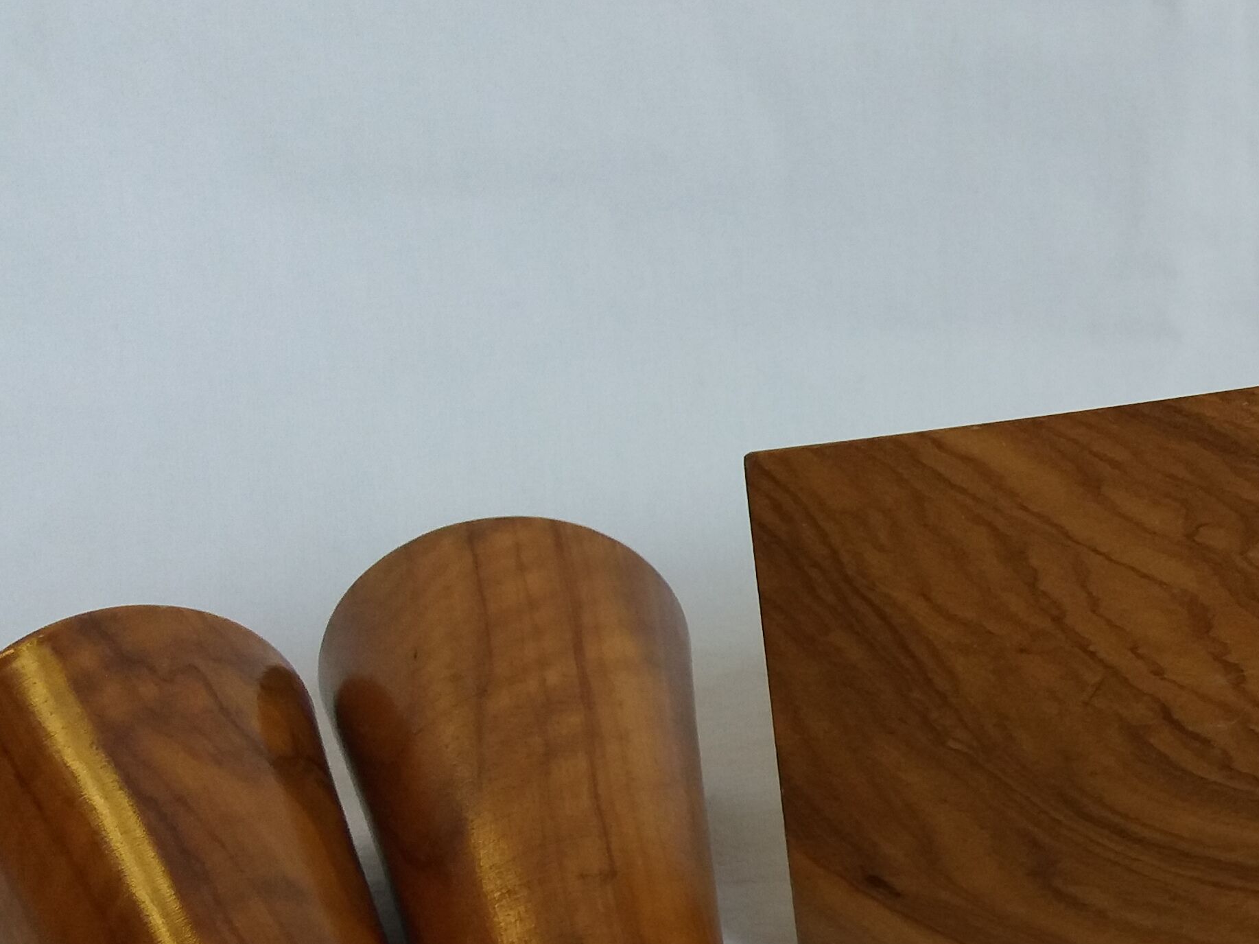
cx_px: 1131
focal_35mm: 63
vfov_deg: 23.2
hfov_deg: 29.5
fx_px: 2291
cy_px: 622
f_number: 1.9
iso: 100
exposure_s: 1/33
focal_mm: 3.7
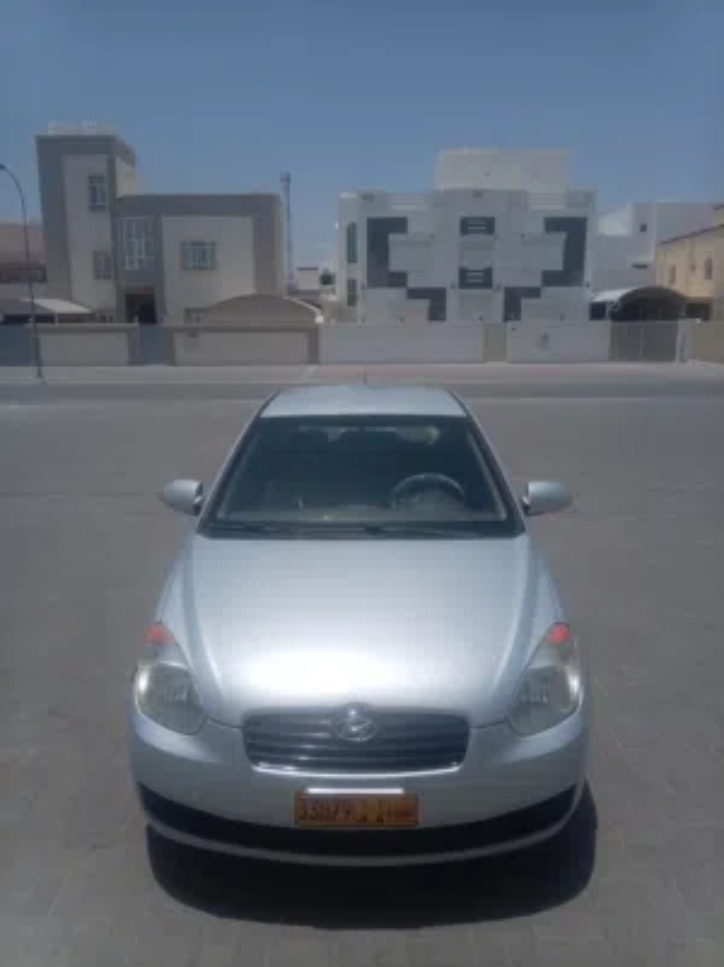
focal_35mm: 25
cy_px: 484
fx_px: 698
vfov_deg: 69.4
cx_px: 362
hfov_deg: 54.8
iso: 105
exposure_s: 1/5076
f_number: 1.8
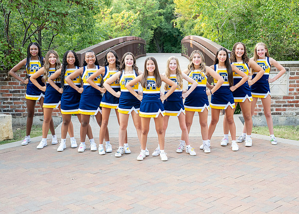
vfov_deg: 25.9
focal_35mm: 55
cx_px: 152
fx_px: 465
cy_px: 111
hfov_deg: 35.7
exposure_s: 1/500
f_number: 3.2
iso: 1250
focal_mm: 50
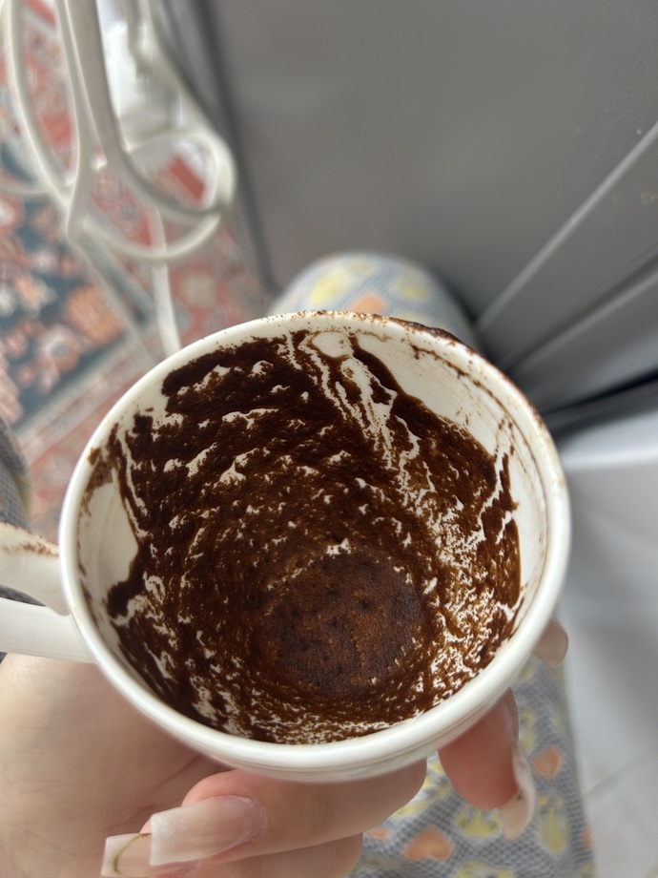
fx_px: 659
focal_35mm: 26
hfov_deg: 53.1
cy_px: 439
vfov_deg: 67.3
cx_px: 329
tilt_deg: -83.6
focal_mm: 5.7
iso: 125
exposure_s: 1/113
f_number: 1.5
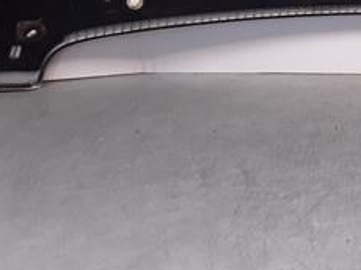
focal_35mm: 78
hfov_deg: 23.2
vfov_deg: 17.6
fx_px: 813
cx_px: 419
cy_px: -83
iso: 100
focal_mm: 2.91
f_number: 1.9
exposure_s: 1/135
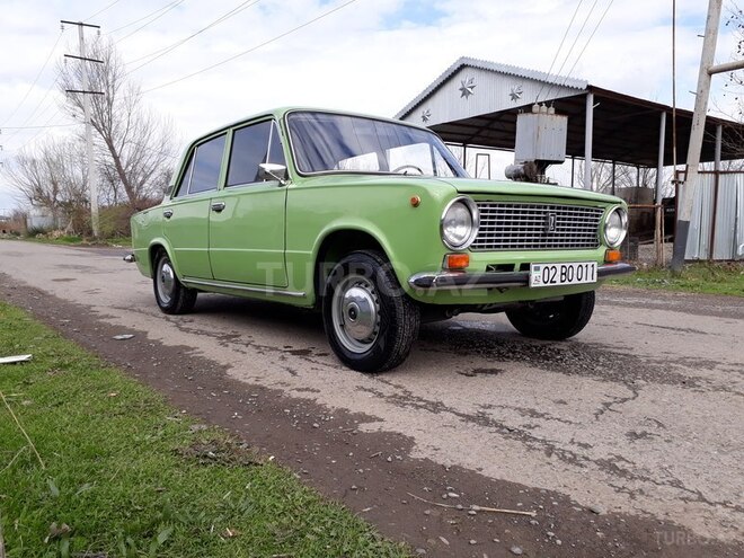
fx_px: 580
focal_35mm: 27
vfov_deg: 51.4
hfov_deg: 65.3
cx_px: 372
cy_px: 279
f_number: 1.9
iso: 40
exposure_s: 1/958
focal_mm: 3.6
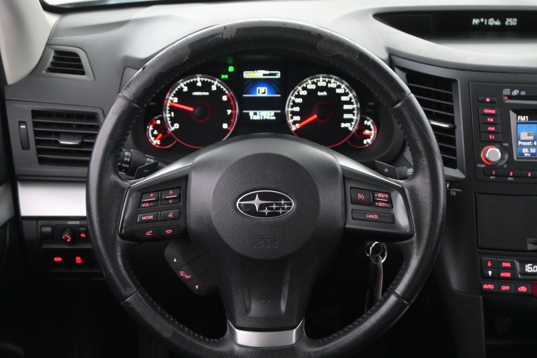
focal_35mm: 49
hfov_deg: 40.1
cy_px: 211
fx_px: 735
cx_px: 266
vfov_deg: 27.3
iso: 4500
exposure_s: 1/40
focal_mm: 27.5
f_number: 4.5
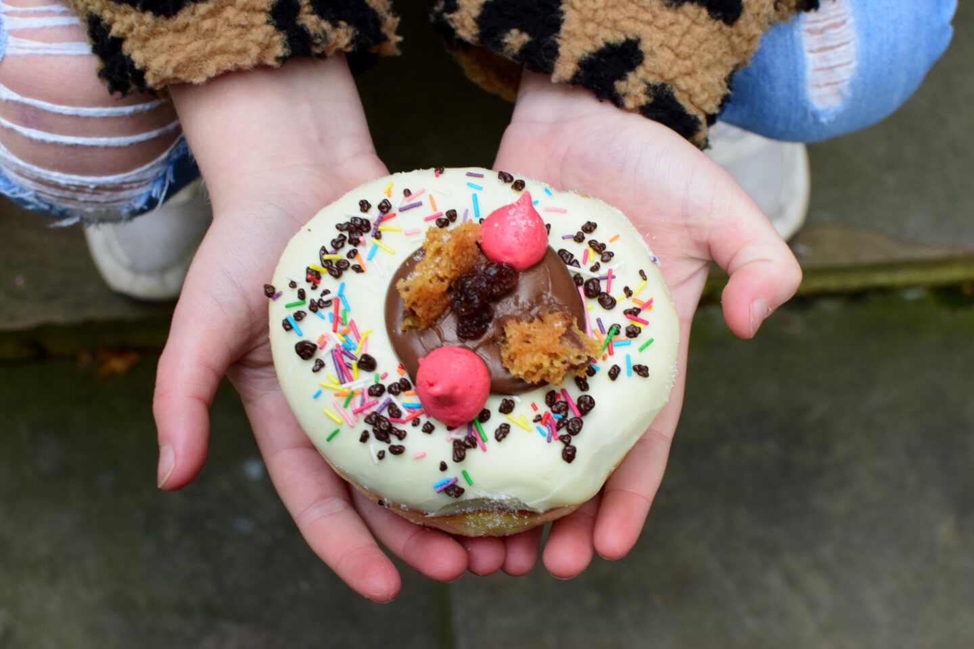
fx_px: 1420
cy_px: 324
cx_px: 487
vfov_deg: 25.8
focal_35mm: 52
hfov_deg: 37.9
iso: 1100
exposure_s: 1/60
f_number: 8
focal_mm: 35
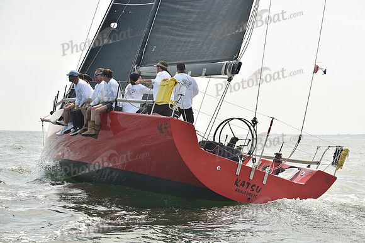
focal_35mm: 78
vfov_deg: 17.5
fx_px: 791
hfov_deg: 26.0
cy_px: 122
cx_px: 182
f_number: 6.3
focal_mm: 78
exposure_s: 1/800
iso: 250
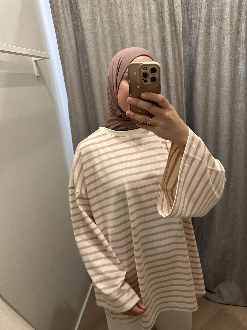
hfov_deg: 56.8
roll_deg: +5.9
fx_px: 228
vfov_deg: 71.6
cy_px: 165
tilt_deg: -17.8
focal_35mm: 24
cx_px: 124
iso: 320
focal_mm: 6.86
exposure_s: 1/60
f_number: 1.78
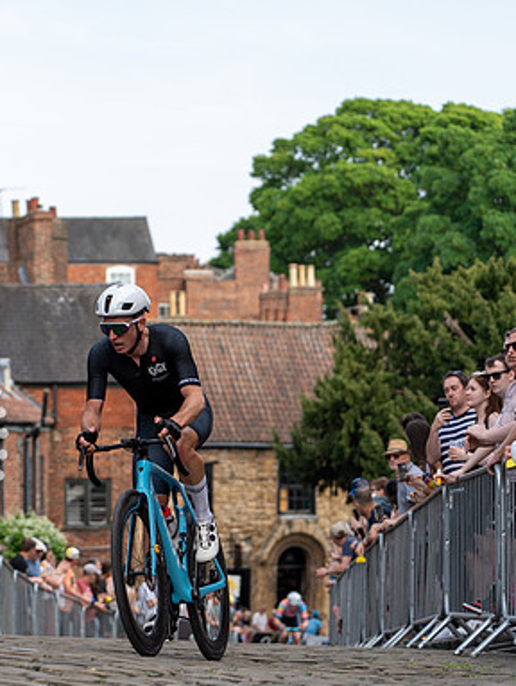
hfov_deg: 13.2
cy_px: 345
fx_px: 2222
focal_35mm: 112
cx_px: 118
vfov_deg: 17.6
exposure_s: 1/640
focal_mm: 77
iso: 100
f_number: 3.2
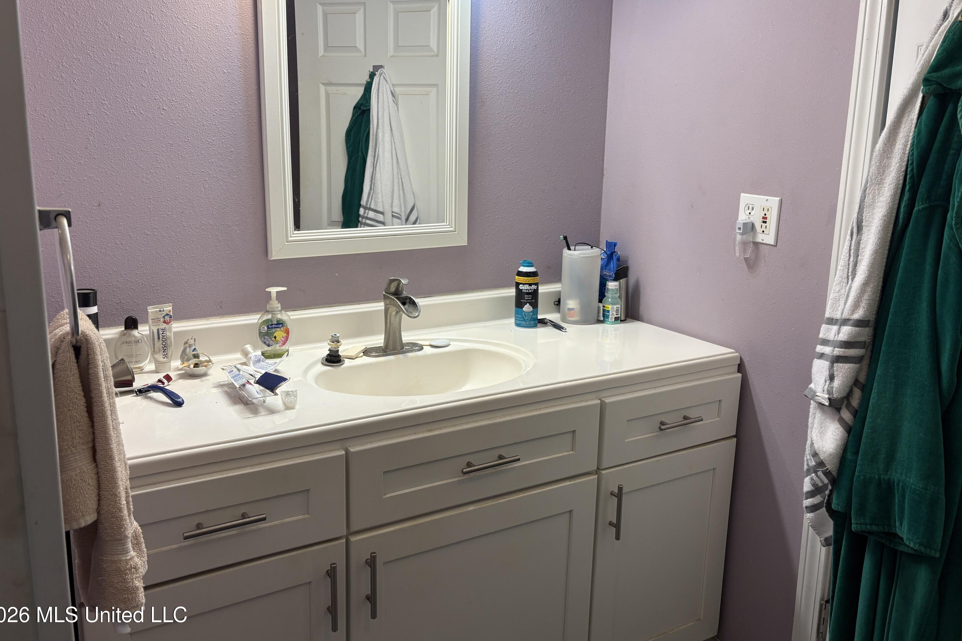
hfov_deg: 65.5
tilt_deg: -10.8
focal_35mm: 28
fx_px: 748
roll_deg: -0.3
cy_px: 276
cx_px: 464
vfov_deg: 46.3
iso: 80
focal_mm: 5.96
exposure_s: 1/120
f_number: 1.6
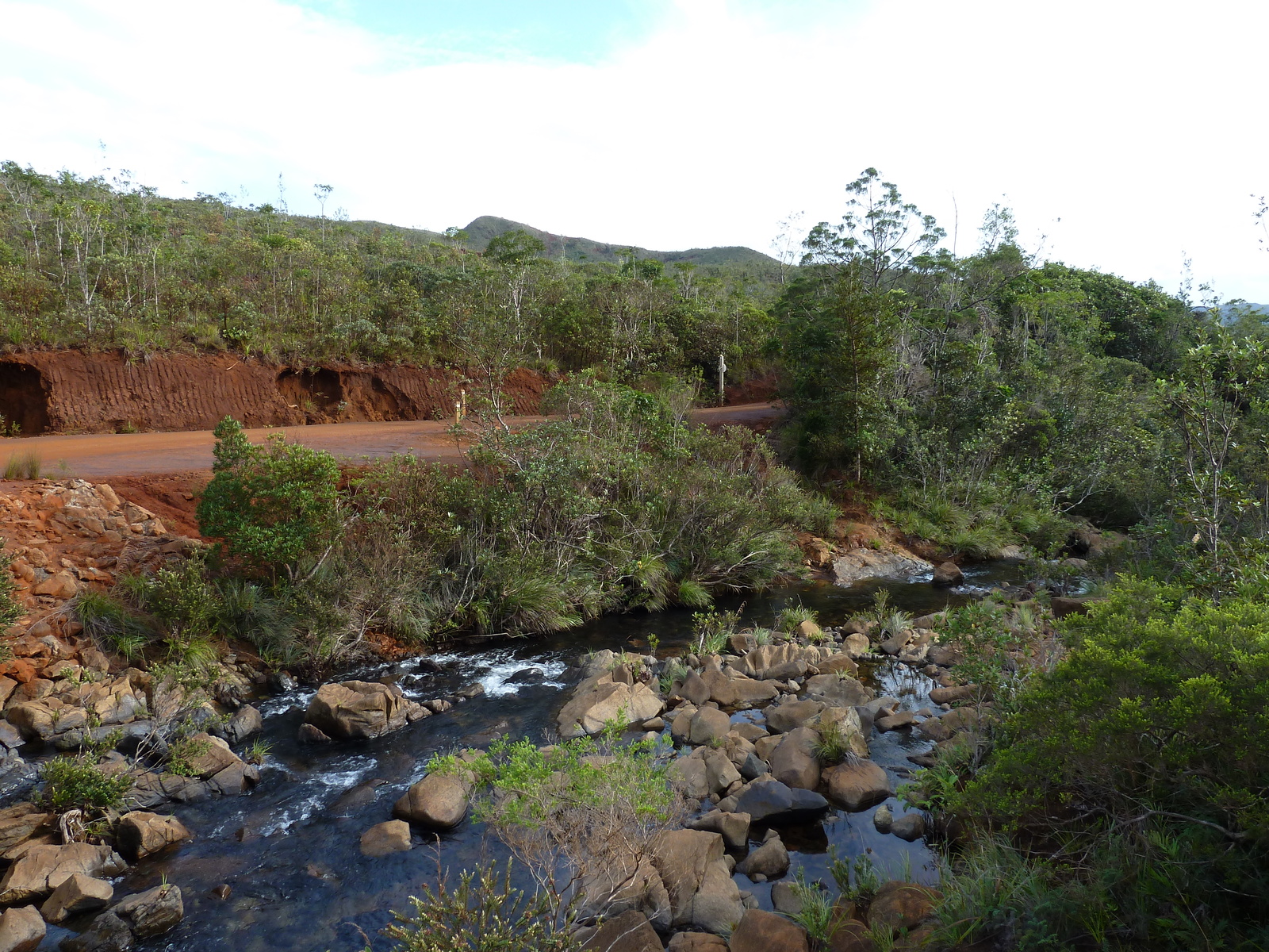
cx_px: 634
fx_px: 916
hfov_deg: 69.4
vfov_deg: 54.9
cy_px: 476
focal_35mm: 25
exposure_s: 1/125
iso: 80
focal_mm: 4.1
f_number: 4
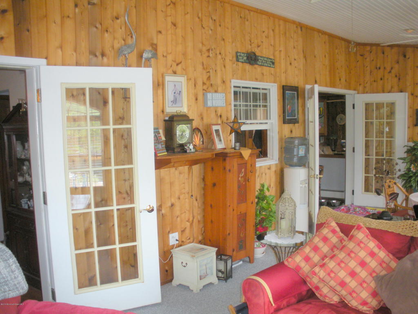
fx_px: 423
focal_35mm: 35
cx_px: 209
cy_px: 157
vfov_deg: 40.7
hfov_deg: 52.6
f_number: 3.5
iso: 200
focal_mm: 6.3
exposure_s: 1/56.8
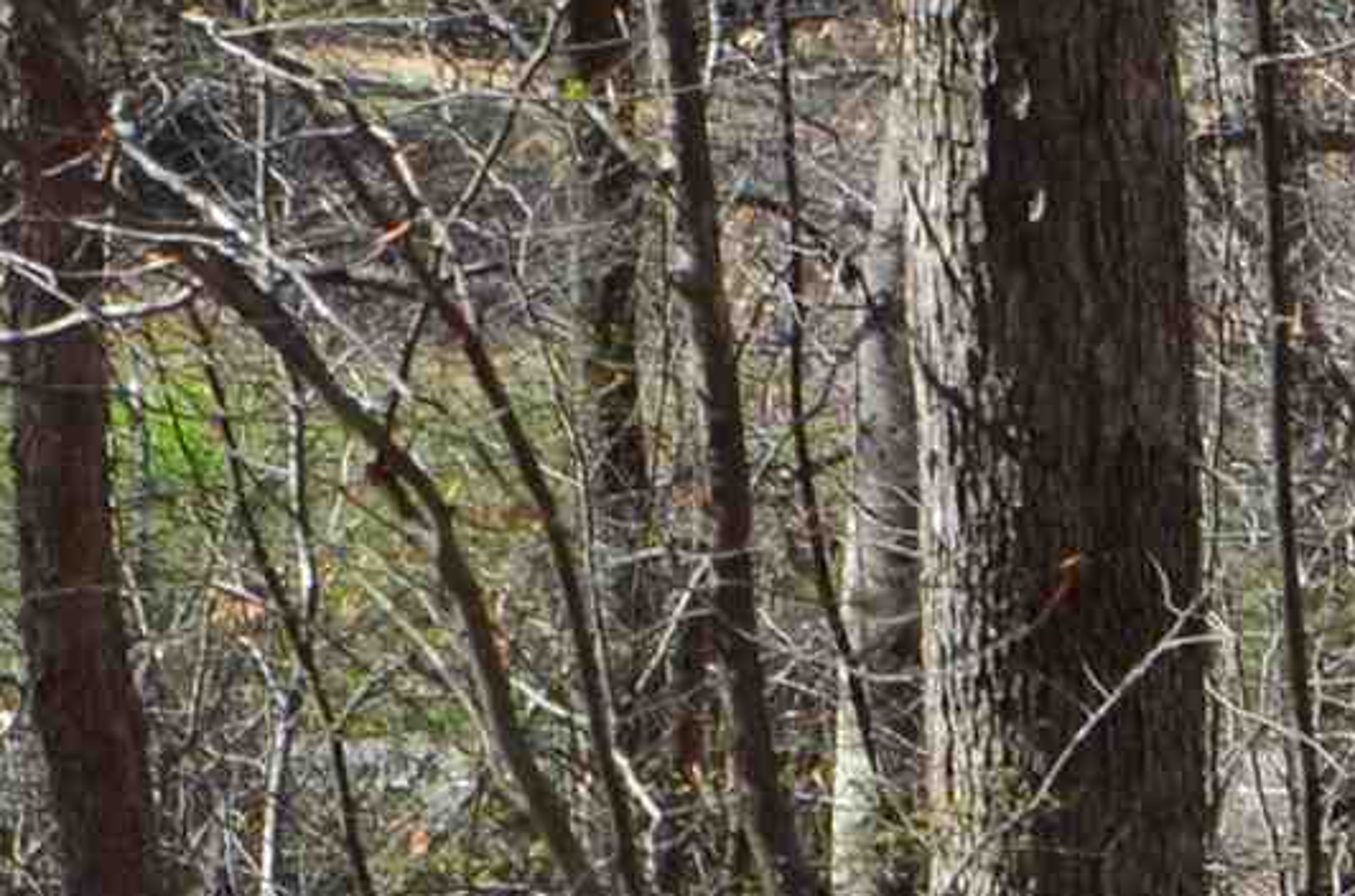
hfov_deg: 5.3
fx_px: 14640
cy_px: 448
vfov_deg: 3.5
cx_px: 1732
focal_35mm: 390
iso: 200
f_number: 11
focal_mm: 45
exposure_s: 1/125
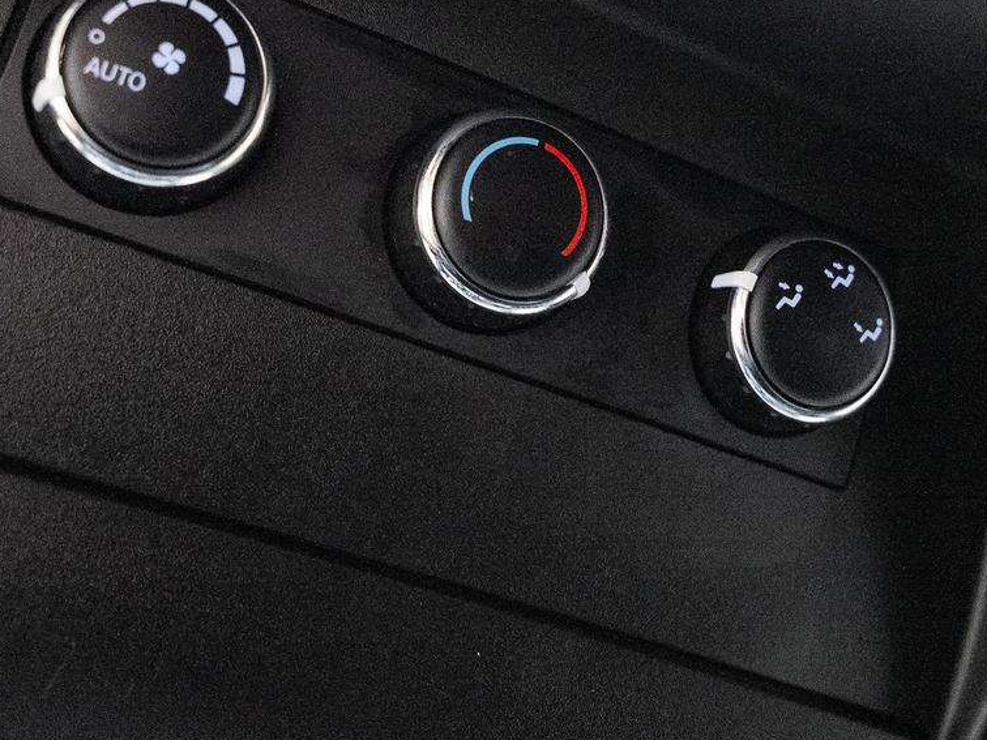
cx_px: 547
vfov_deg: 28.3
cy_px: 236
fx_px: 1454
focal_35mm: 51
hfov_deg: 37.4
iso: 1250
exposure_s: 1/40
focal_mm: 24
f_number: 4
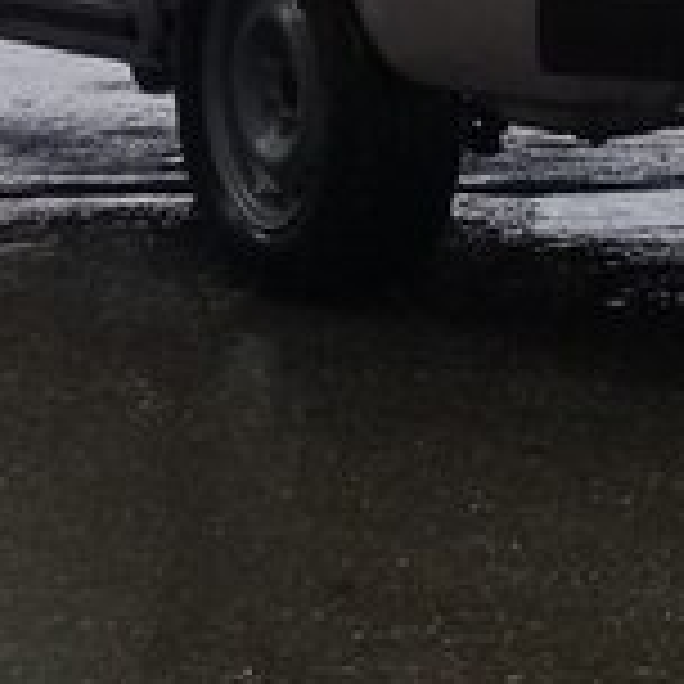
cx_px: 459
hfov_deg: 14.6
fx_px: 2660
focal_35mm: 119
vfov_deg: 14.1
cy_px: -209
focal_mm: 3.3
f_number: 2.2
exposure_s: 1/100
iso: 50
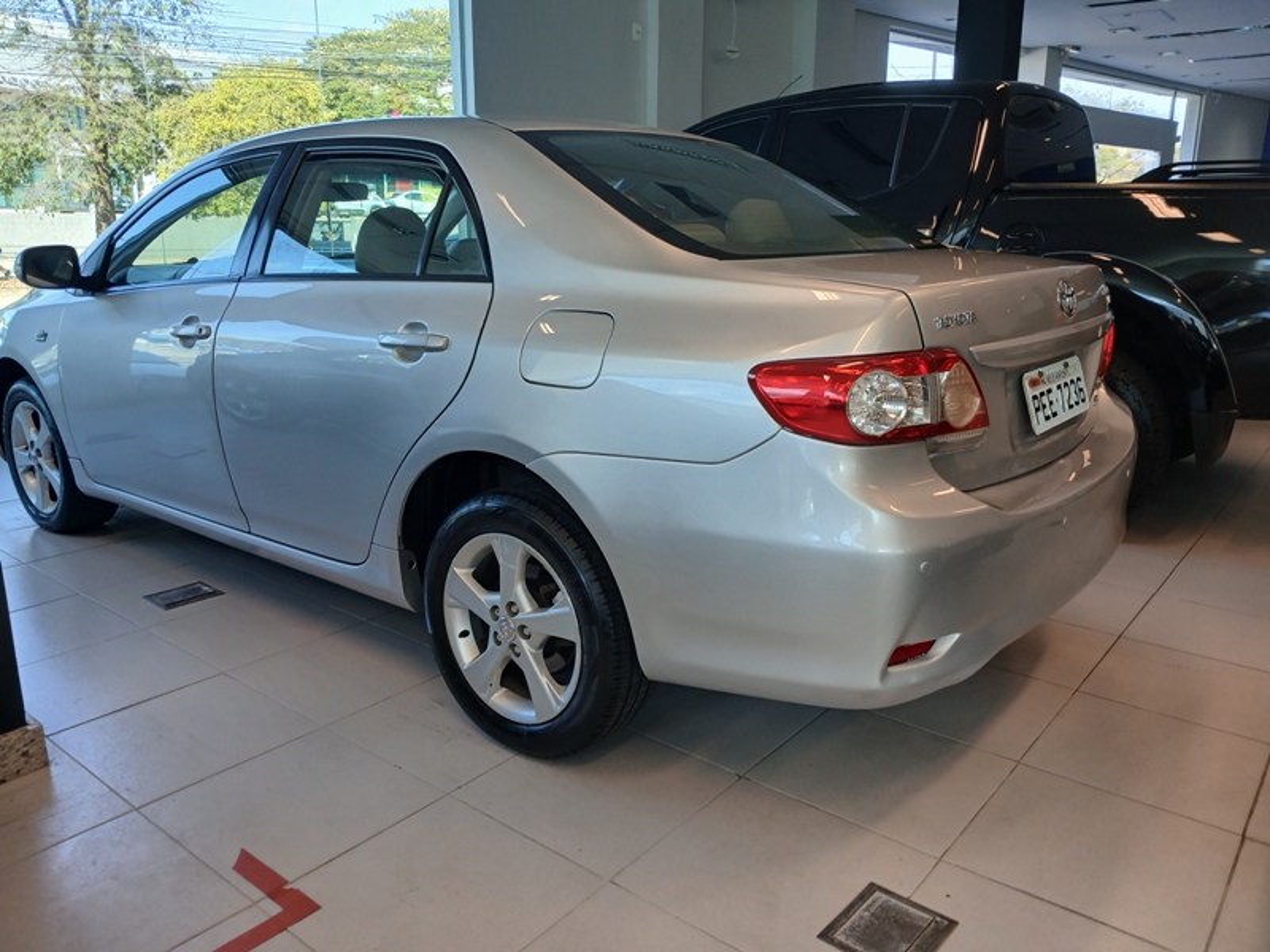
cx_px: 635
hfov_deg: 67.3
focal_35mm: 26
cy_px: 476
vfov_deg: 53.1
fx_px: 954
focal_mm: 3.98
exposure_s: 1/60
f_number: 1.8
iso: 40
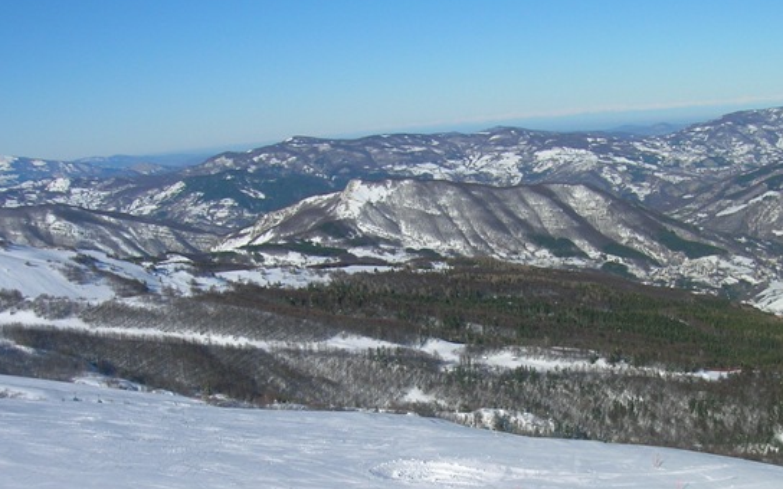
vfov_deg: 24.2
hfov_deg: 37.9
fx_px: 1131
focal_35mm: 53
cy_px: 355
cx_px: 507
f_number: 4.9
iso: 50
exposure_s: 1/791
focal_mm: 5.7
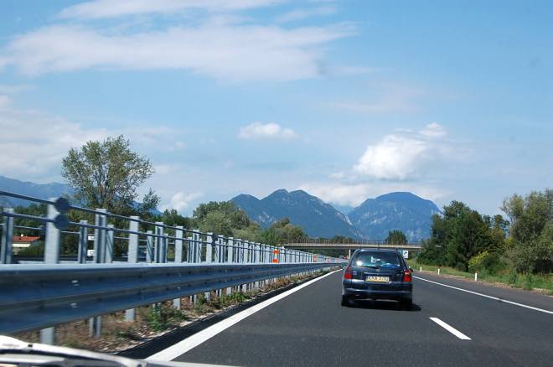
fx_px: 782
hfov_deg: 38.9
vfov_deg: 26.4
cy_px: 184
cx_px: 276
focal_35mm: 51
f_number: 10
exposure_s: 1/320
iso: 200
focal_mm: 34
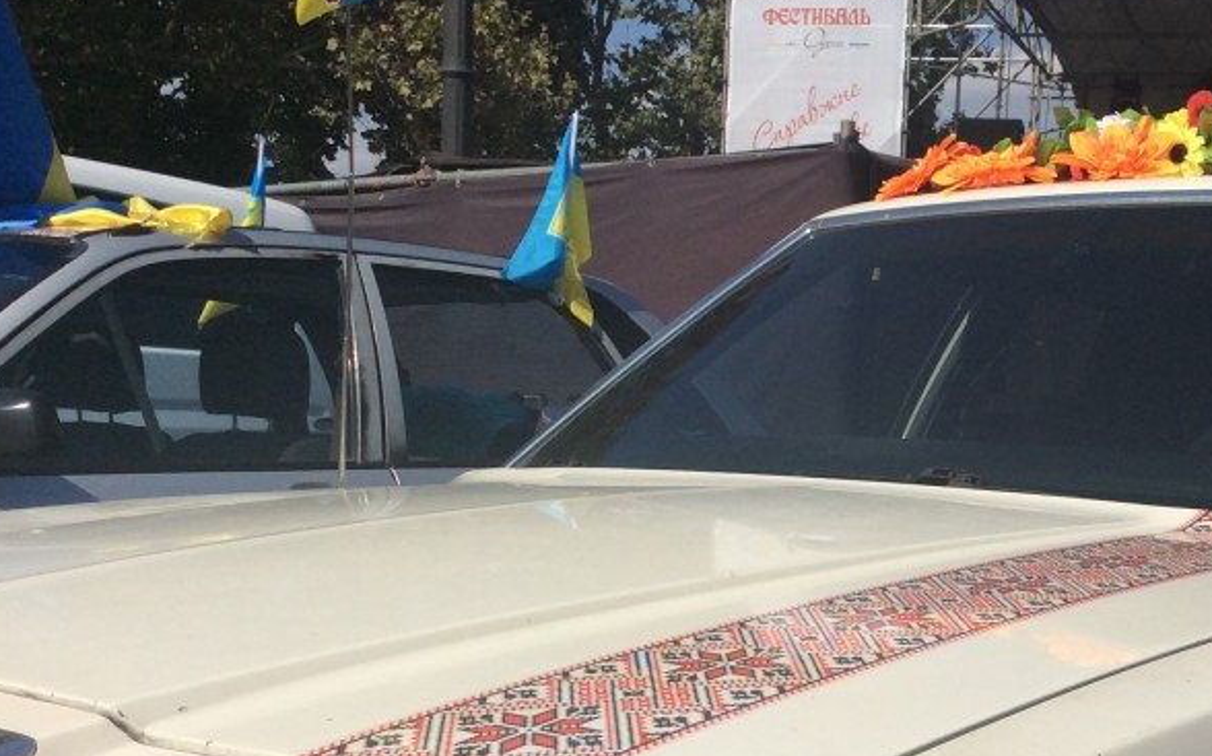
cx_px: 979
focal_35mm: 59
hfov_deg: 33.5
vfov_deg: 21.9
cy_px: 528
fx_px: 1948
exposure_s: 1/2865
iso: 32
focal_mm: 3.3
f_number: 2.4
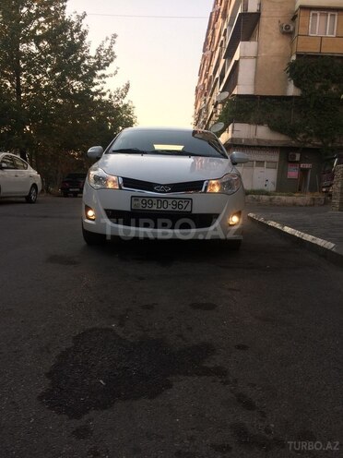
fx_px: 383
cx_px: 172
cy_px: 229
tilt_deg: -7.6
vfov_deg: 61.7
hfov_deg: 48.2
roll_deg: -0.9
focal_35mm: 29
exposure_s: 1/100
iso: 40
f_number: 2.2
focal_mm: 4.15
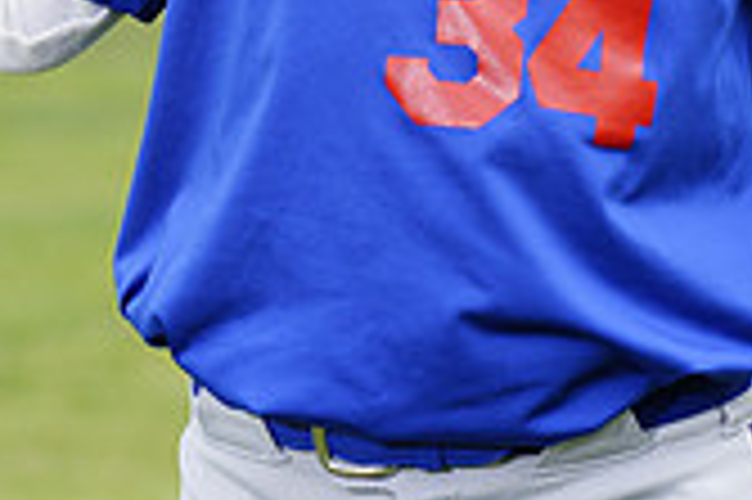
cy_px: -291
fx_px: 10225
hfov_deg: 4.2
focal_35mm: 490
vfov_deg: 2.8
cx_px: 360
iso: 100
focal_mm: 141
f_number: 6.3
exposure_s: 1/250
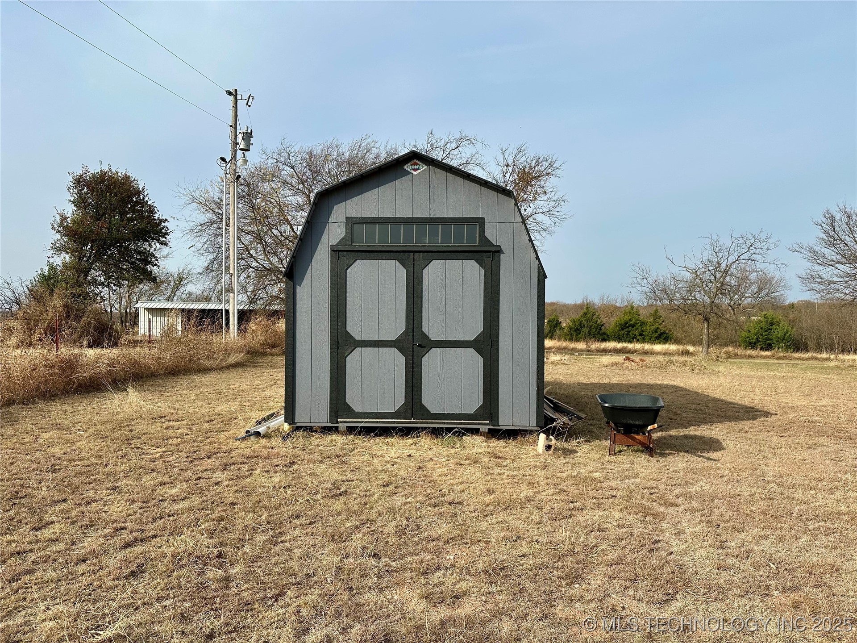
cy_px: 322
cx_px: 428
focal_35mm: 24
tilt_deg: -1.0
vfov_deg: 56.8
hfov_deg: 71.6
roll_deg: +0.2
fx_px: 594
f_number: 1.78
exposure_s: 1/5848
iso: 80
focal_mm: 6.86
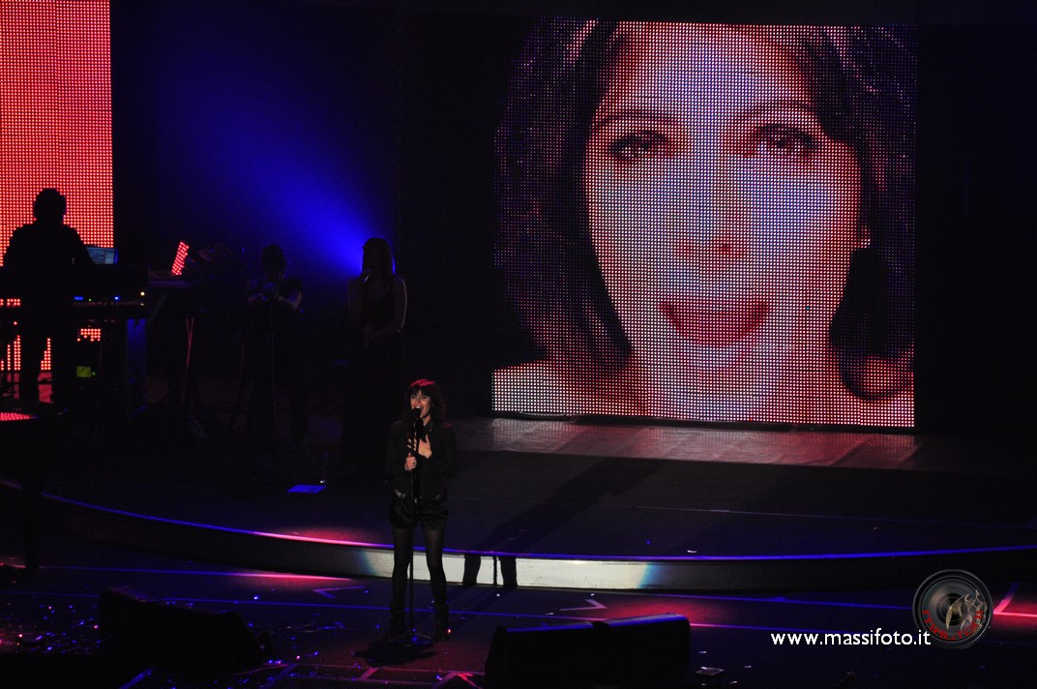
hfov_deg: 6.9
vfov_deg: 4.6
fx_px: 8631
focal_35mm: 300
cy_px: 344
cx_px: 518
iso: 1600
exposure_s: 1/90
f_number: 5.6
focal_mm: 200
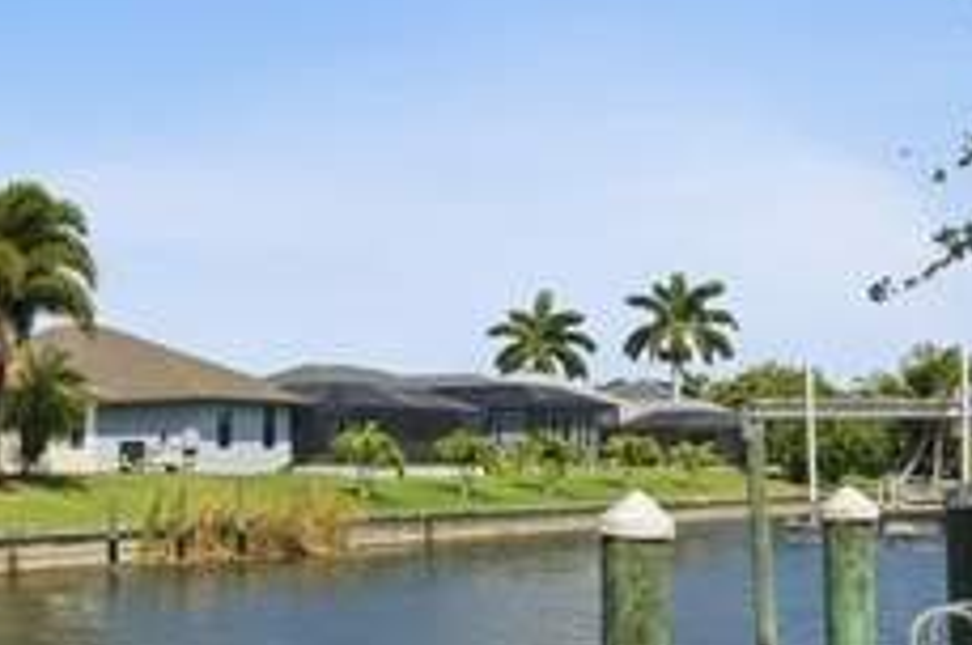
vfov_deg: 24.0
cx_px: -276
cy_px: 450
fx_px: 1510
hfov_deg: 29.2
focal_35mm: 56
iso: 400
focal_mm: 16
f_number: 9
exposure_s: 1/6400
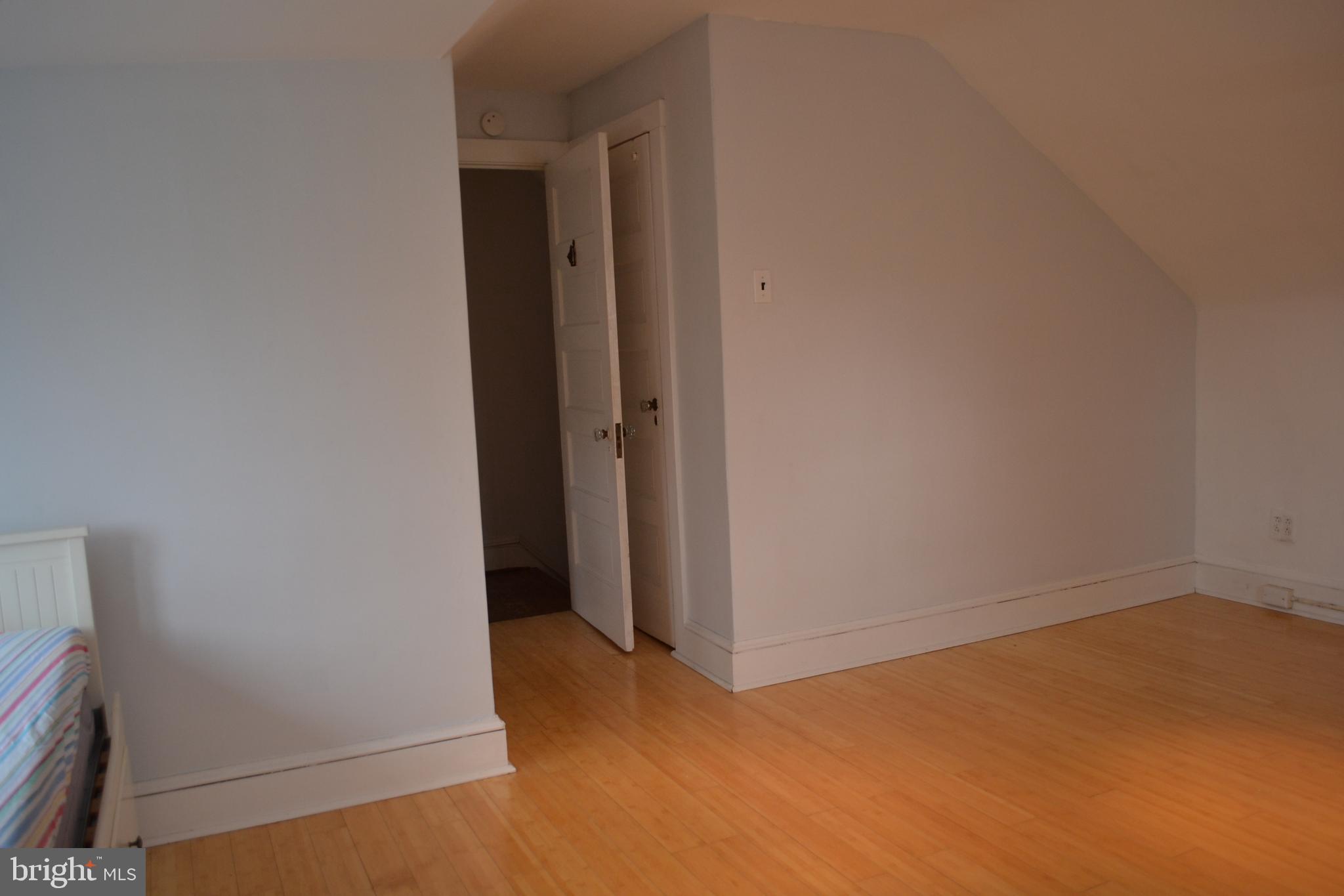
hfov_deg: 67.4
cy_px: 448
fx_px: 1008
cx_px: 672
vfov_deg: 47.9
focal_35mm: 27
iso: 400
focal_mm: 18
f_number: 3.5
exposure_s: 1/60
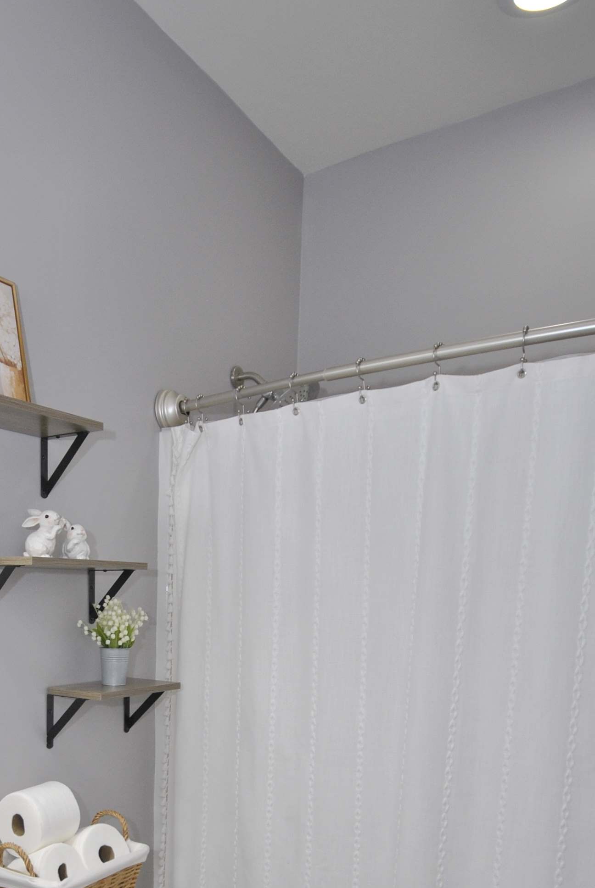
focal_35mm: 33
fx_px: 816
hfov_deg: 38.7
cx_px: 125
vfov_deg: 53.0
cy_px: 723
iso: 200
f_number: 4.2
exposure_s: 1/60
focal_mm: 11
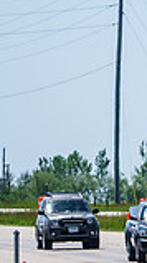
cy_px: 80
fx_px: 7957
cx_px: 150
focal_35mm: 1144
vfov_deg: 1.9
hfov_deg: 1.1
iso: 200
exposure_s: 1/2500
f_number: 4
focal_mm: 200
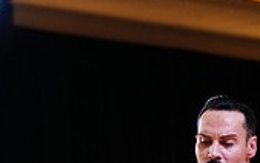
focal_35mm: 419
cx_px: 265
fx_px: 2972
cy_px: 374
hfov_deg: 5.0
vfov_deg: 3.1
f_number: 4
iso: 2500
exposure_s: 1/250
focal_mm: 120
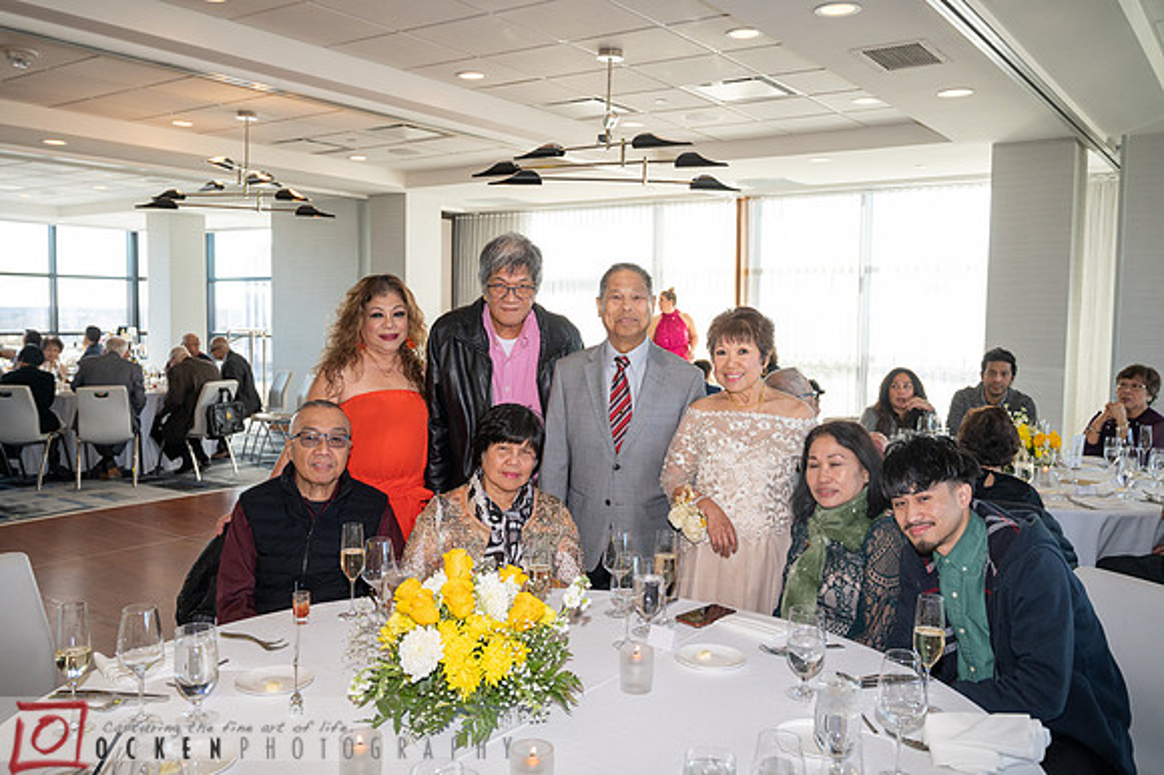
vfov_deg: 42.3
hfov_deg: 60.3
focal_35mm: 31
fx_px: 1002
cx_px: 582
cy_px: 388
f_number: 5.6
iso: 1000
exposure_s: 1/200
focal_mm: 31
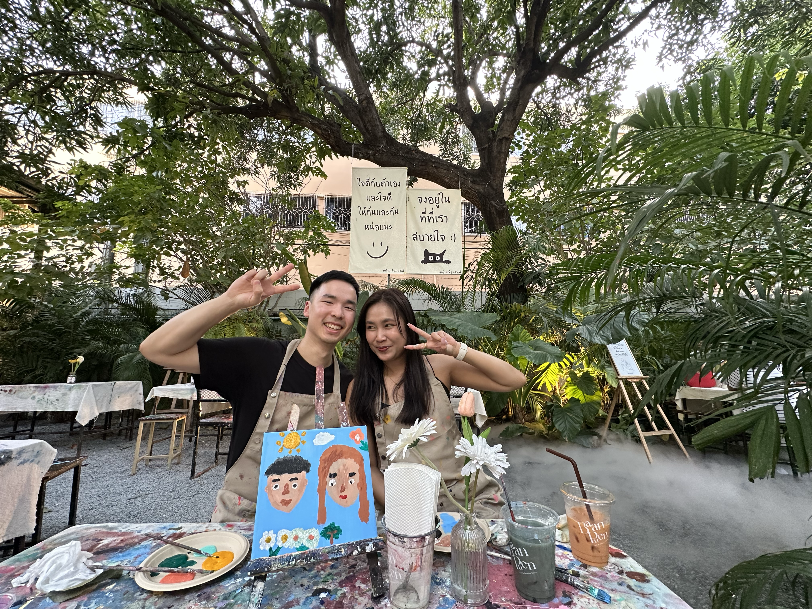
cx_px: 406
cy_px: 304
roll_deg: +0.1
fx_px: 328
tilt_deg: +8.0
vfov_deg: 85.7
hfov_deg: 102.1
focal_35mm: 14
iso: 250
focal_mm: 2.22
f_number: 2.2
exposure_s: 1/50
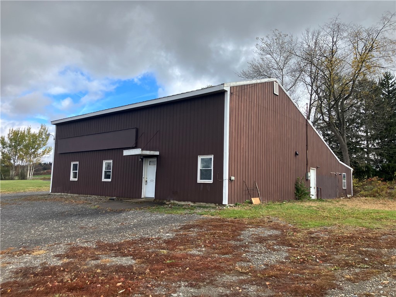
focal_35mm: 28
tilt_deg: +7.4
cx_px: 198
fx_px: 320
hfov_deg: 63.4
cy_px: 148
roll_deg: -0.7
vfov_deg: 49.7
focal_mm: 3.99
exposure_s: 1/972
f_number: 1.8
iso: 32
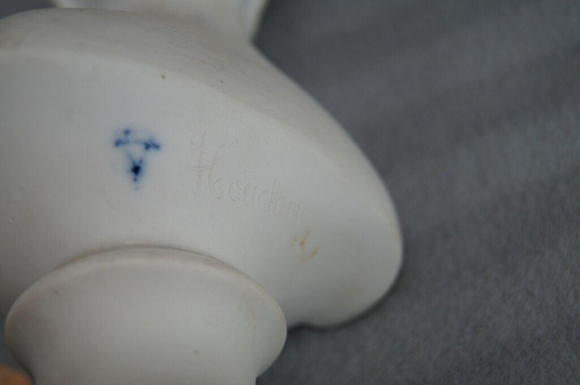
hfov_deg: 33.4
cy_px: 192
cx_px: 290
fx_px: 965
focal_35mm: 60
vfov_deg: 22.6
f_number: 5
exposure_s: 1/160
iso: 200
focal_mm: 40
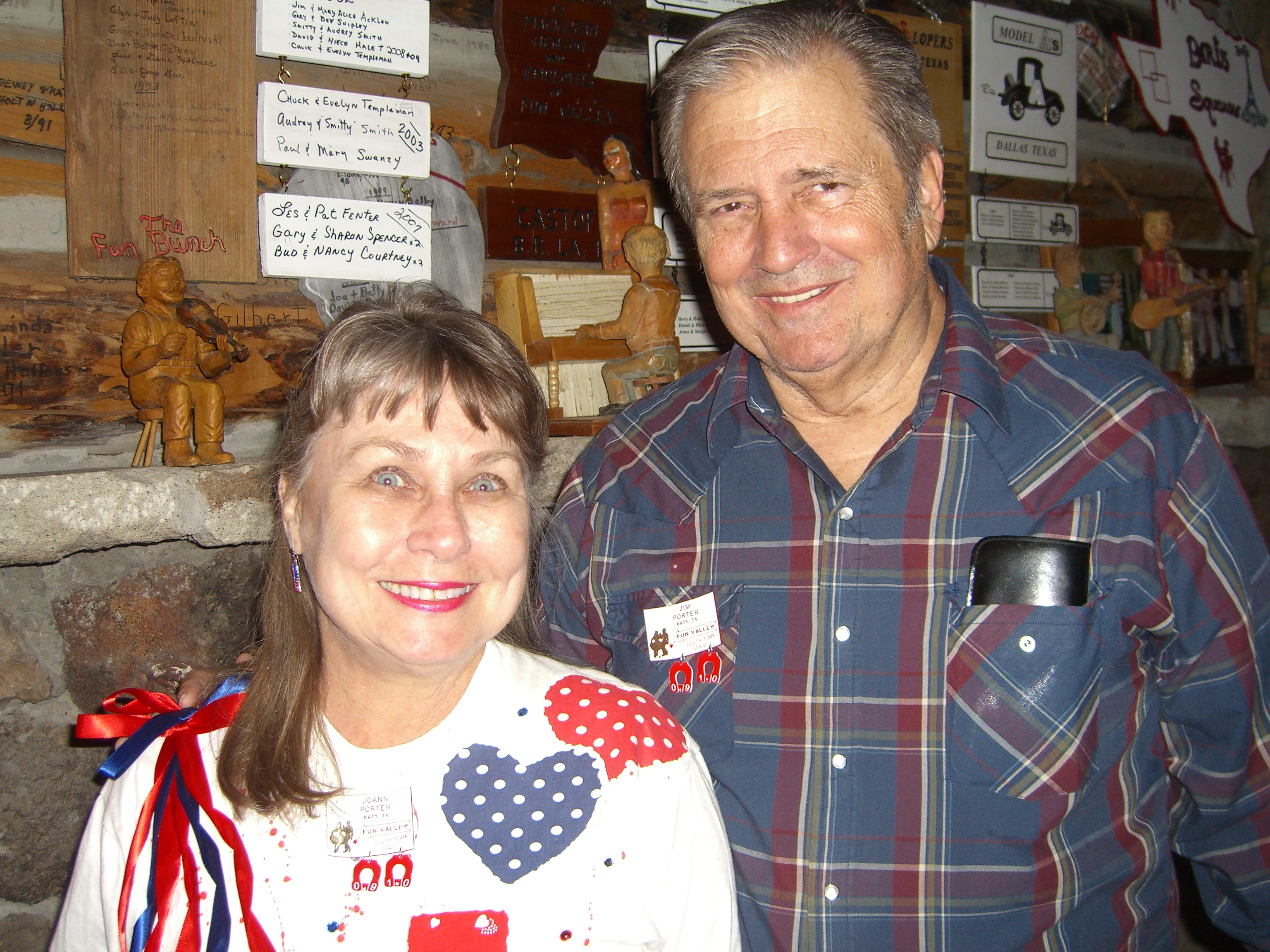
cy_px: 476
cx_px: 635
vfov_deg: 37.7
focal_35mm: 38
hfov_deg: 49.0
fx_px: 1394
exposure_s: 1/60
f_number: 2.8
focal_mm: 7.9
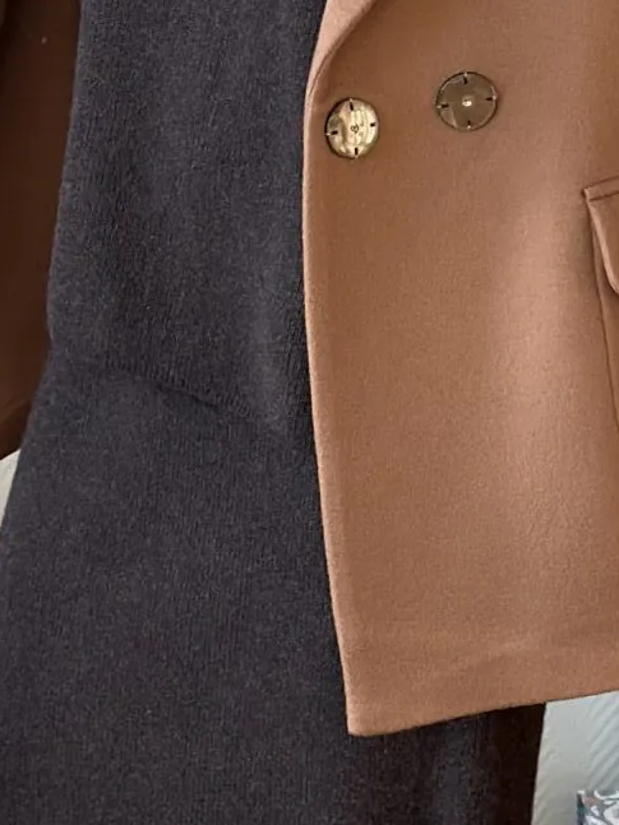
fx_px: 4532
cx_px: 283
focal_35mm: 190
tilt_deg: -14.3
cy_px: 505
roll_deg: -2.1
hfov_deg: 7.8
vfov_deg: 10.4
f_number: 1.78
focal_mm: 6.86
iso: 125
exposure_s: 1/104
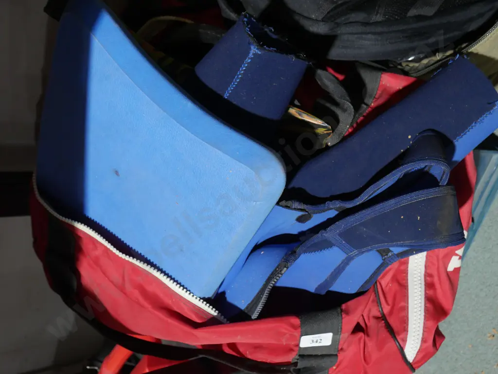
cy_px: 187
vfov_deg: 32.9
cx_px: 249
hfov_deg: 42.9
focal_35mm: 44
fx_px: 633
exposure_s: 1/60
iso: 1000
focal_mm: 22
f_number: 4.7
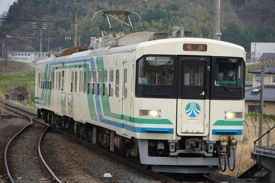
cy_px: 92
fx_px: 1295
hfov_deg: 12.1
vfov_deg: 8.1
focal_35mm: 170
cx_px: 138
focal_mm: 113
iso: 100
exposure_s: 1/200
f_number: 5.6
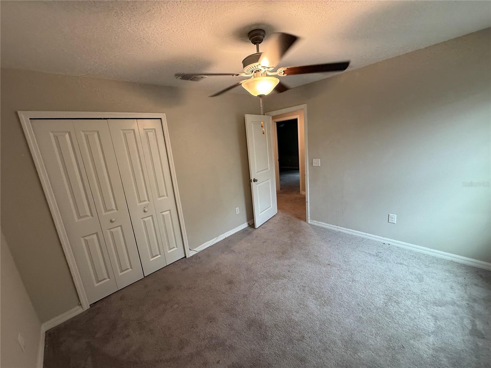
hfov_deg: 102.1
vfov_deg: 85.7
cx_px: 246
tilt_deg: -8.4
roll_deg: +6.2
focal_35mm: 14
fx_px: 199
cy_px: 184
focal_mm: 2.22
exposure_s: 1/60
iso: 200
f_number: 2.2
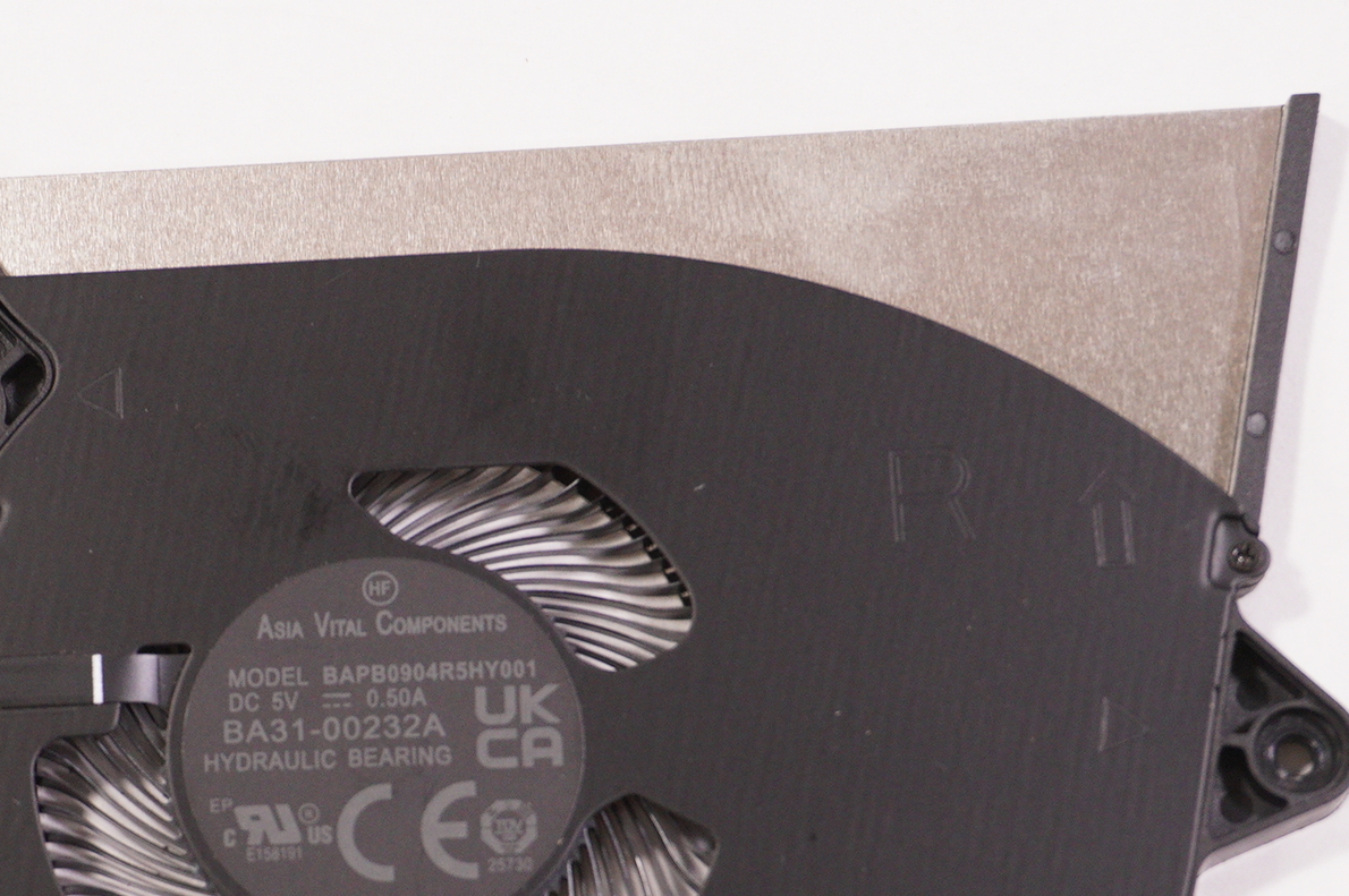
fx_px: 4717
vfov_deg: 10.8
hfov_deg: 16.2
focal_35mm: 126
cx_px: 388
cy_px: 805
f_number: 5.6
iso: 800
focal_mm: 40
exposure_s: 1/160
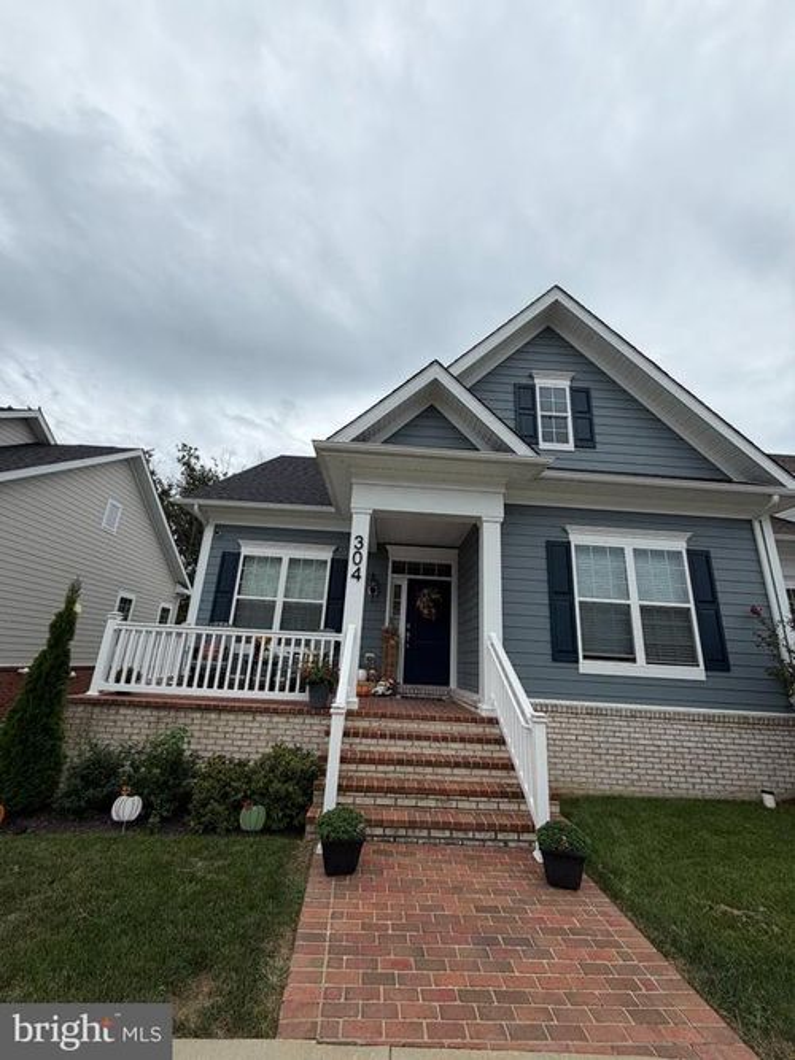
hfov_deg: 85.7
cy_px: 530
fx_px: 429
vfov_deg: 102.1
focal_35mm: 14
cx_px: 398
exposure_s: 1/1368
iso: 20
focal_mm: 2.22
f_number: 2.2
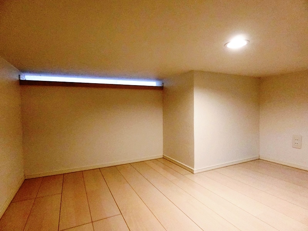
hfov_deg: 84.7
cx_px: 154
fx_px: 169
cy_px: 116
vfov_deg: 68.7
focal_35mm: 19
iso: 1600
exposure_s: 1/250
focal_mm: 4.06
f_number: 2.7
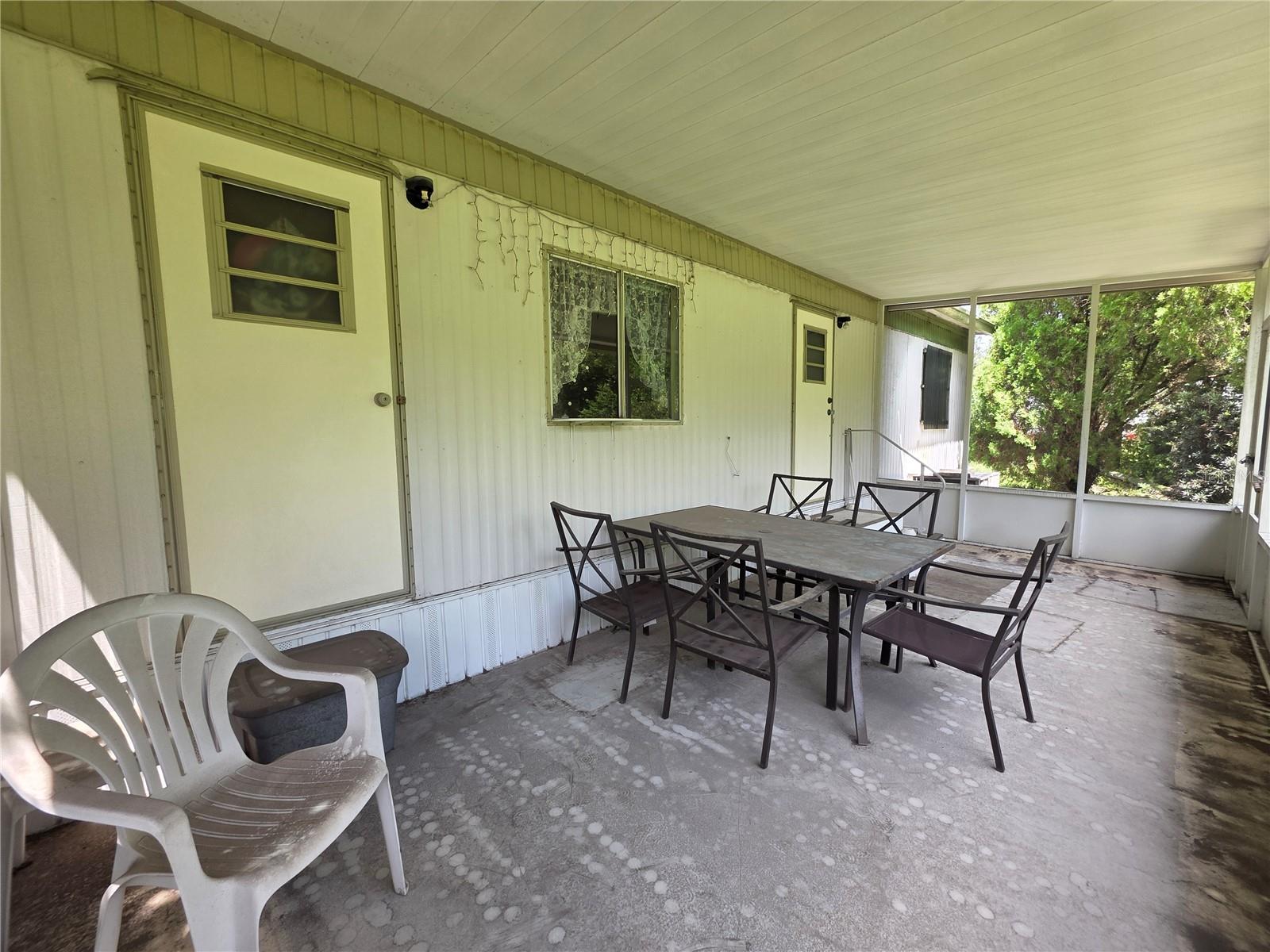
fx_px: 477
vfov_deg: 89.9
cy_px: 476
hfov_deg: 106.2
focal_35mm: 13
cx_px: 635
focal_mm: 2.2
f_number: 1.9
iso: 40
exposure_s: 1/120
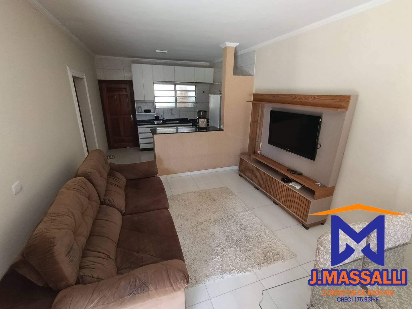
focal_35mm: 16
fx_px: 190
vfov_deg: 78.1
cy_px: 154
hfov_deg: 94.5
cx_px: 206
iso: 341
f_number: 2.2
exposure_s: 1/60
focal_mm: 1.65
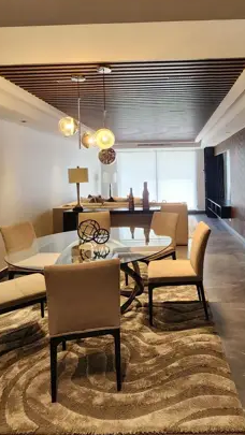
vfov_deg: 83.3
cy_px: 187
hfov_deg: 52.4
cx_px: 167
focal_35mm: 21
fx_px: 242
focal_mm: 2.2
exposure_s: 1/60
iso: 320
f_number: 2.2
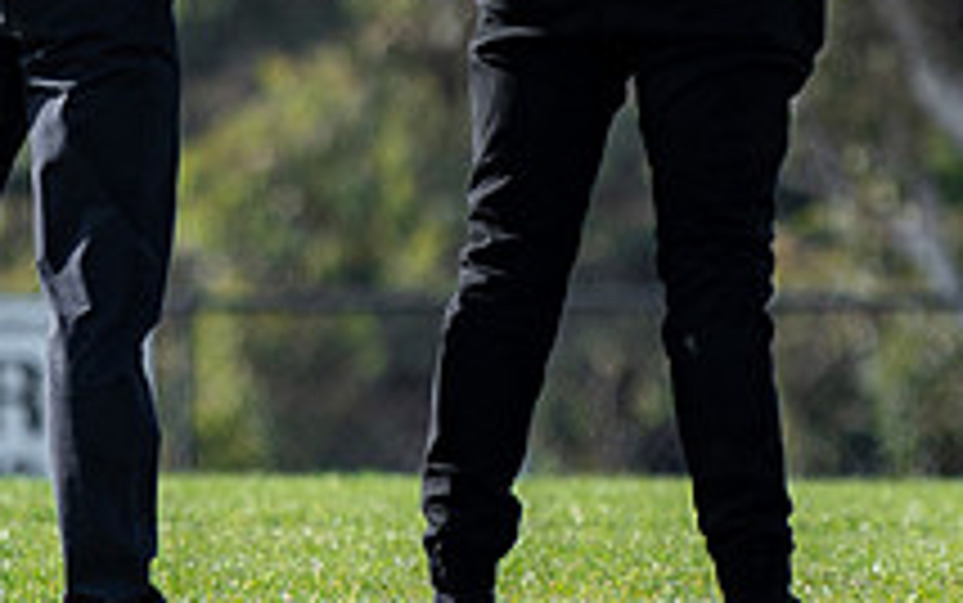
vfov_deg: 0.8
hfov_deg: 1.4
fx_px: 40701
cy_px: -8
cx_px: -18
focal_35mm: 1550
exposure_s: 1/1000
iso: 100
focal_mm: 190
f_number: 2.8
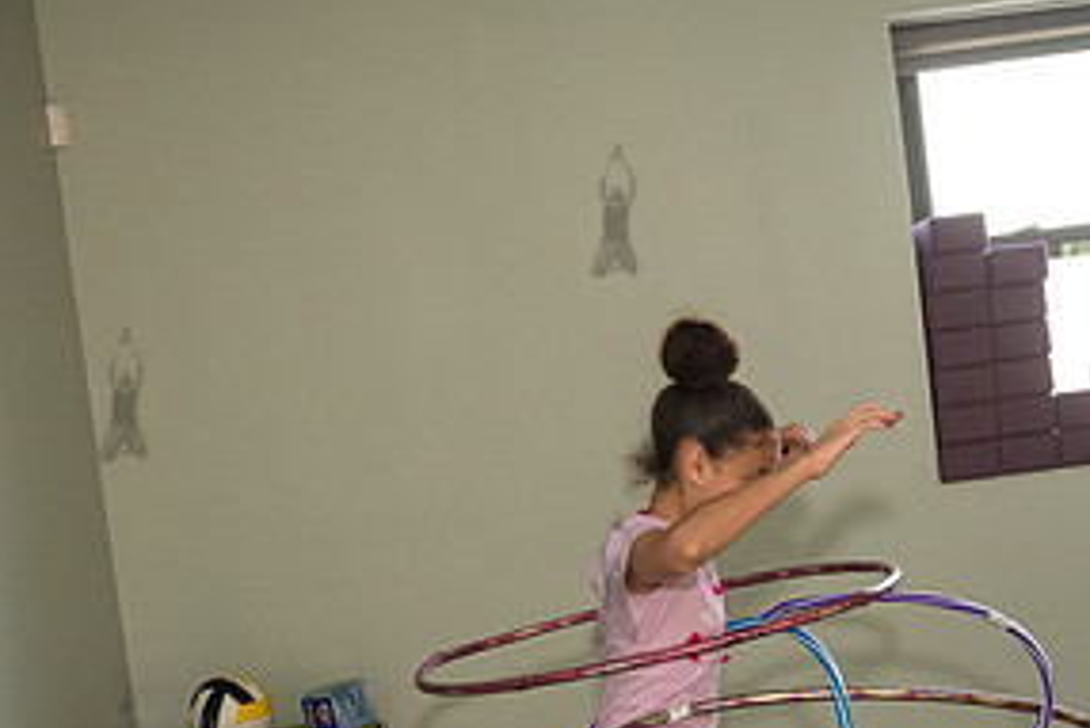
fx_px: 2211
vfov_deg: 18.5
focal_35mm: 73
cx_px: 614
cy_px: 577
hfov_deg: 27.7
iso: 1600
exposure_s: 1/640
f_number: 4
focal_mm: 36
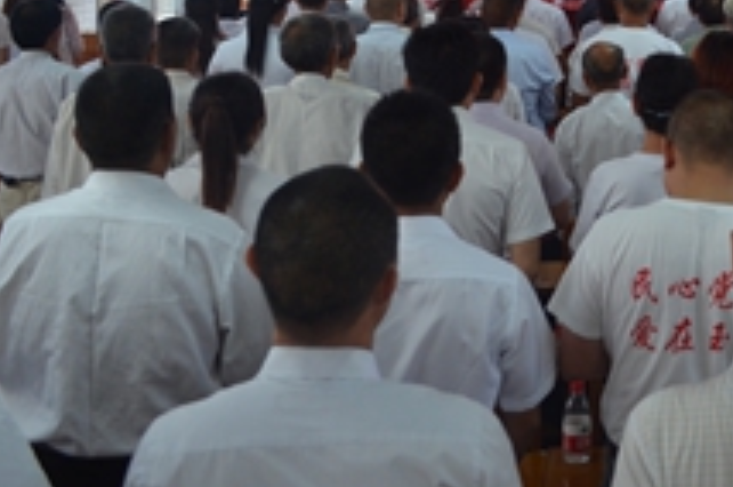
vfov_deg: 18.7
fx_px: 1423
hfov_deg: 27.2
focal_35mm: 70
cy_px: -33
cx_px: 740
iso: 560
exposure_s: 1/60
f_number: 4
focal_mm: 20
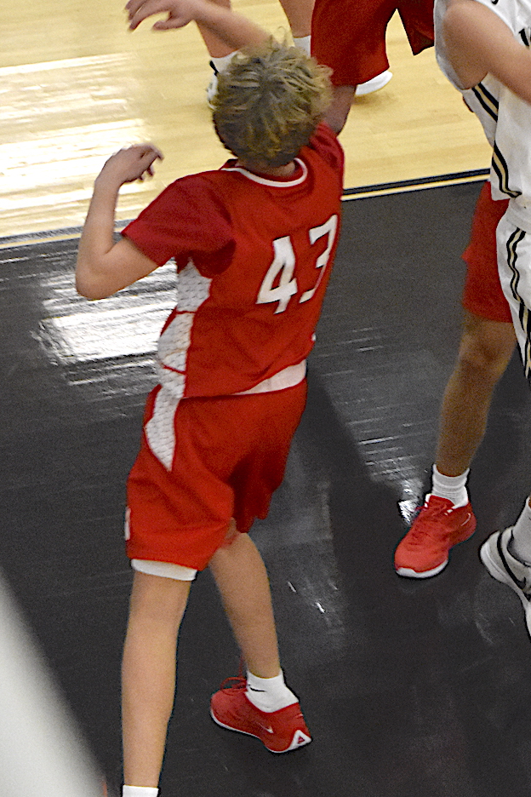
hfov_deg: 6.8
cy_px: 58
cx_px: 450
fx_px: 4469
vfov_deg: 10.1
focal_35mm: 202
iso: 5000
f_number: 4.5
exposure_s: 1/250
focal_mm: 70
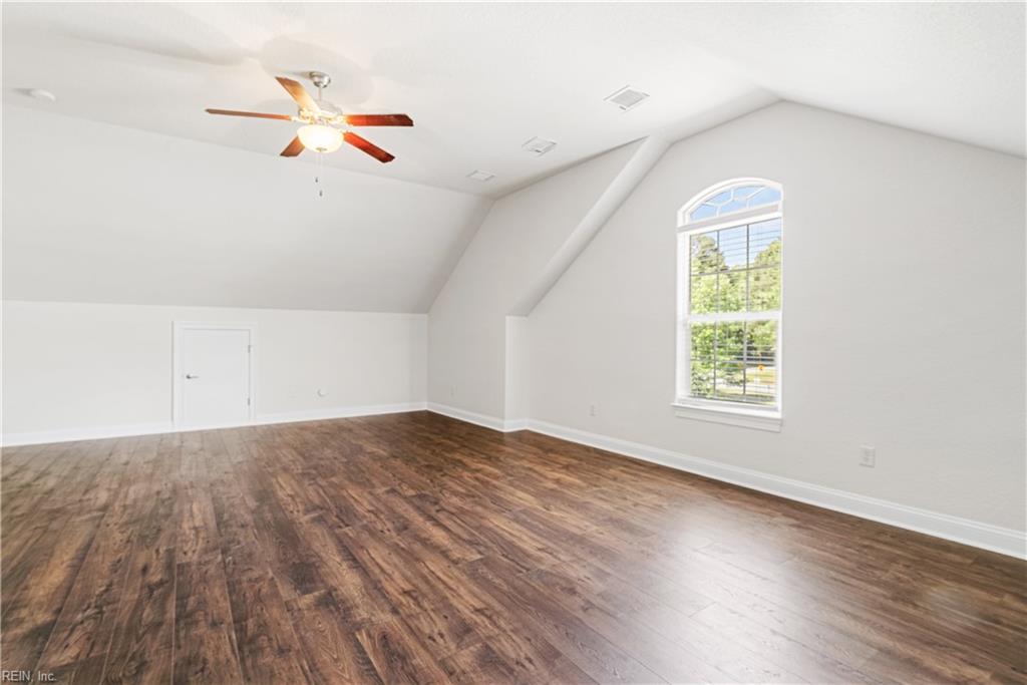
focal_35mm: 16
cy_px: 342
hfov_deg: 96.7
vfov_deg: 73.8
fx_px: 456
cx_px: 514
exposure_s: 1/2
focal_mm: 16
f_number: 8
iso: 640
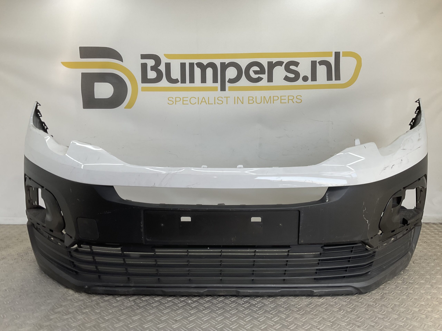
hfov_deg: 61.7
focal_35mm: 29
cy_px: 166
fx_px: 370
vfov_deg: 48.2
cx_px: 221
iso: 16
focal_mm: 3
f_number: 1.8
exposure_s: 1/239
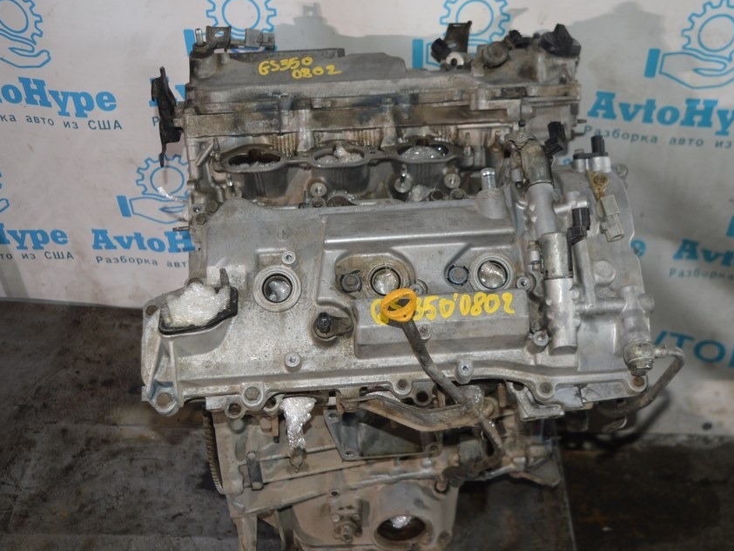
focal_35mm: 42
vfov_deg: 34.3
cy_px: 288
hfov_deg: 44.8
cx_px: 377
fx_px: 890
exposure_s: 1/60
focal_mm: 24
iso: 560
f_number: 4
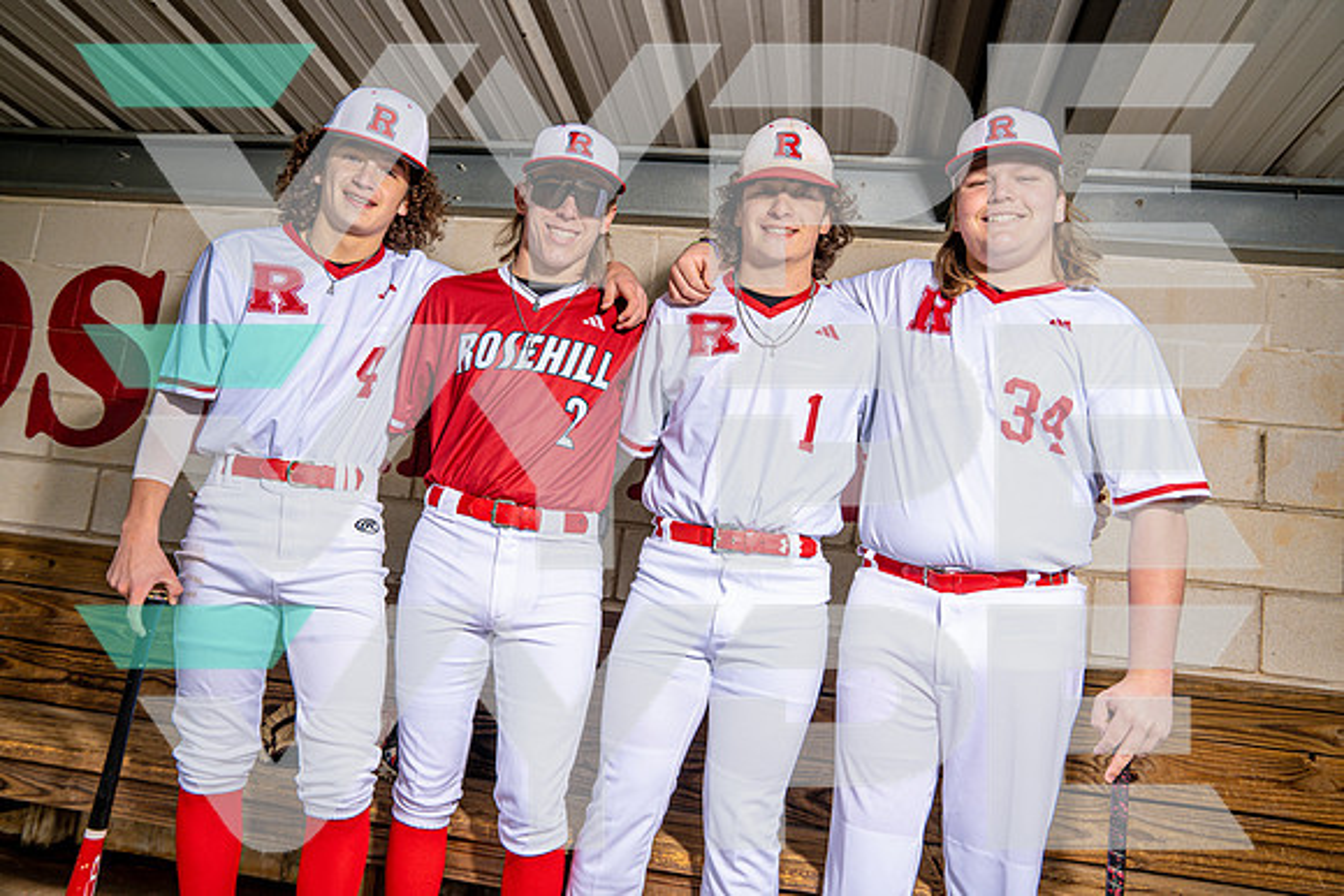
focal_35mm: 26
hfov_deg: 69.4
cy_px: 448
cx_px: 672
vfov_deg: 49.6
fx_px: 971
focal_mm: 26
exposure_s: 1/250
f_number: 5.6
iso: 100
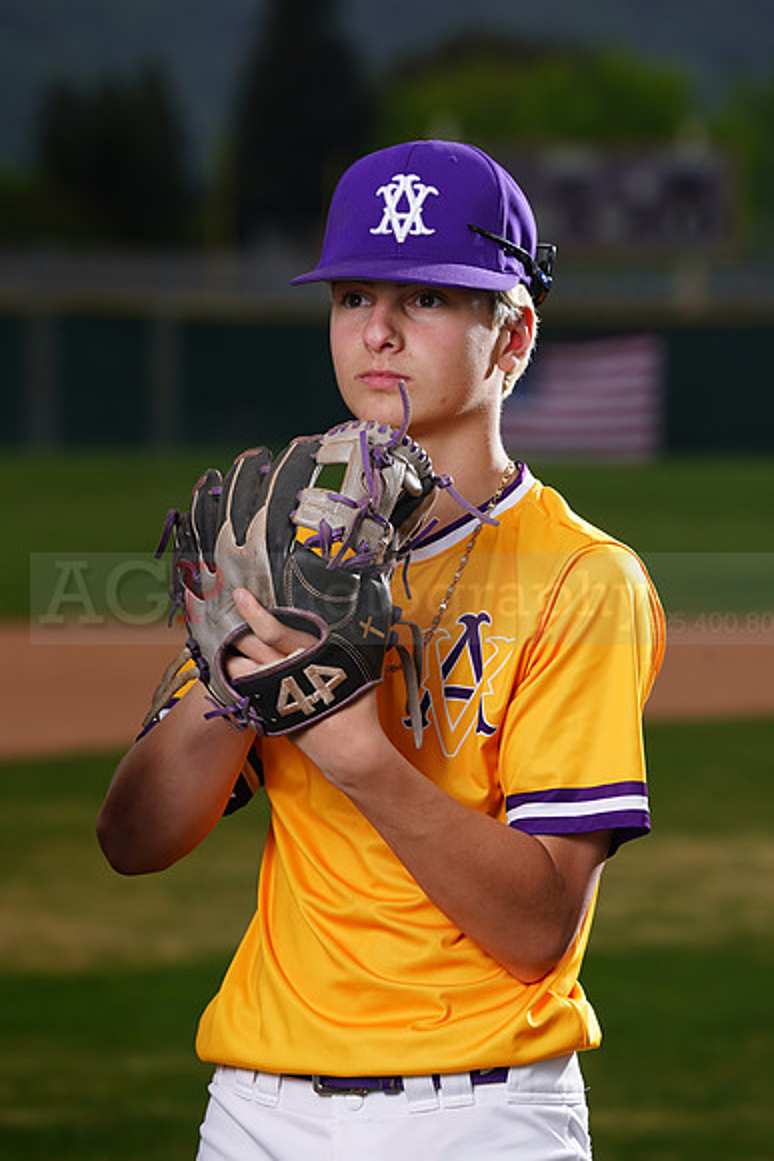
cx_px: 387
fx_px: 7960
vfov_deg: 8.3
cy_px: 580
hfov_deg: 5.6
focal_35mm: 247
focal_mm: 247
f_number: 8
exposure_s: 1/250
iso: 100
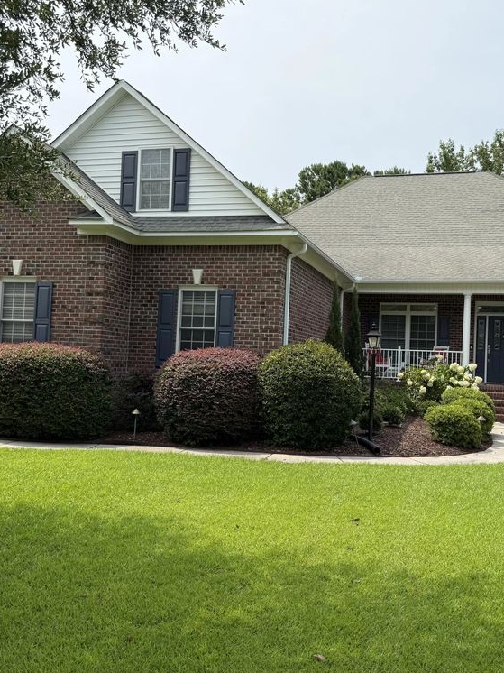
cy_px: 340
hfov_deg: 42.7
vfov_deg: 55.4
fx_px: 641
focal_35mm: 33
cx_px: 300
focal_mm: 6.76
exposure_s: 1/4167
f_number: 1.78
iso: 100
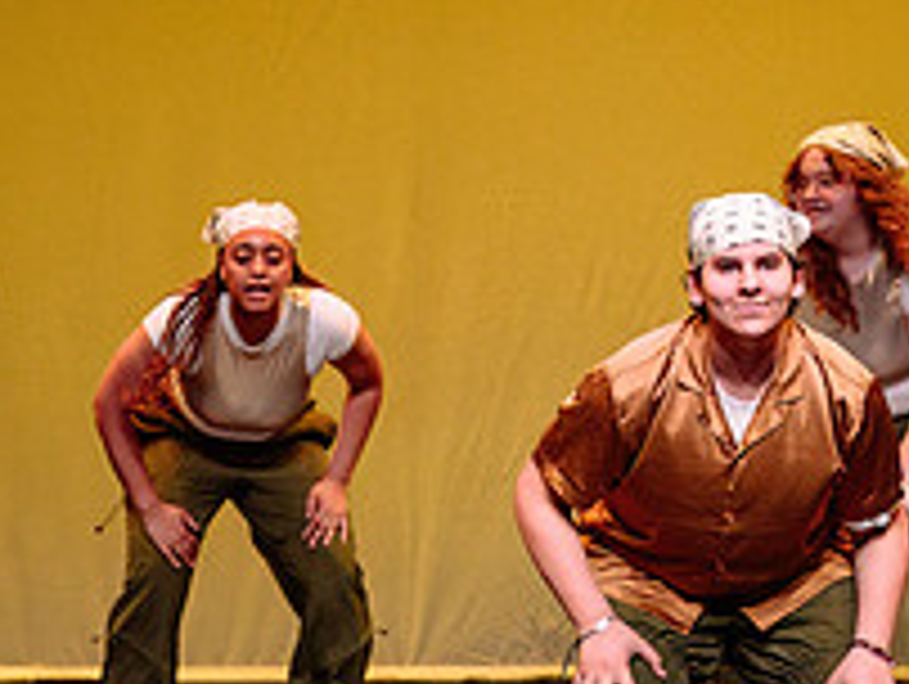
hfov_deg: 5.6
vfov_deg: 4.2
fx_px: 9333
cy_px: 435
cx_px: 433
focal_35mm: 355
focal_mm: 110
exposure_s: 1/500
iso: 1250
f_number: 3.2
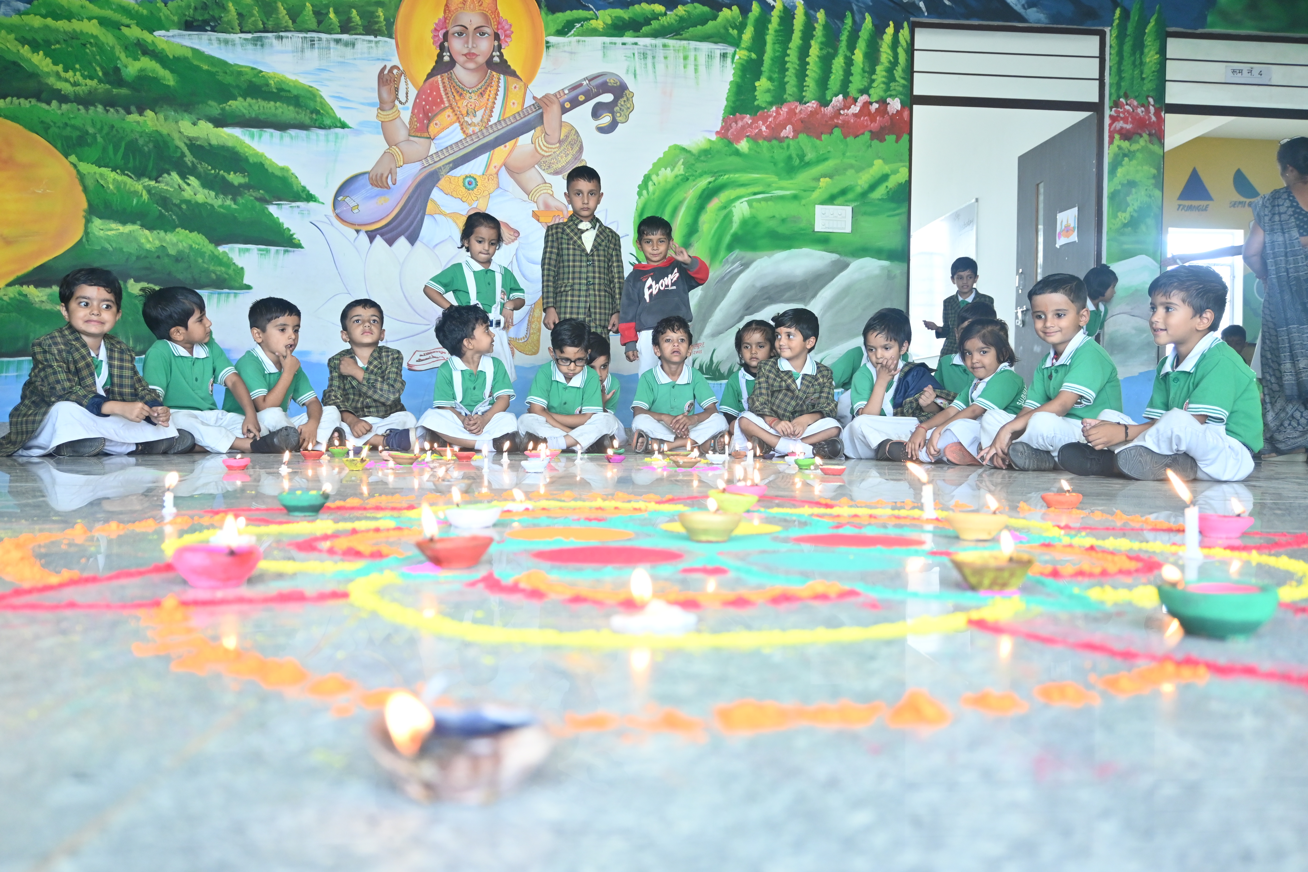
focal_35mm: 32
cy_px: 436
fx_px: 1144
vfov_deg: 41.7
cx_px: 654
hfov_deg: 59.5
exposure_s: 1/125
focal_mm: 21
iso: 800
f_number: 4
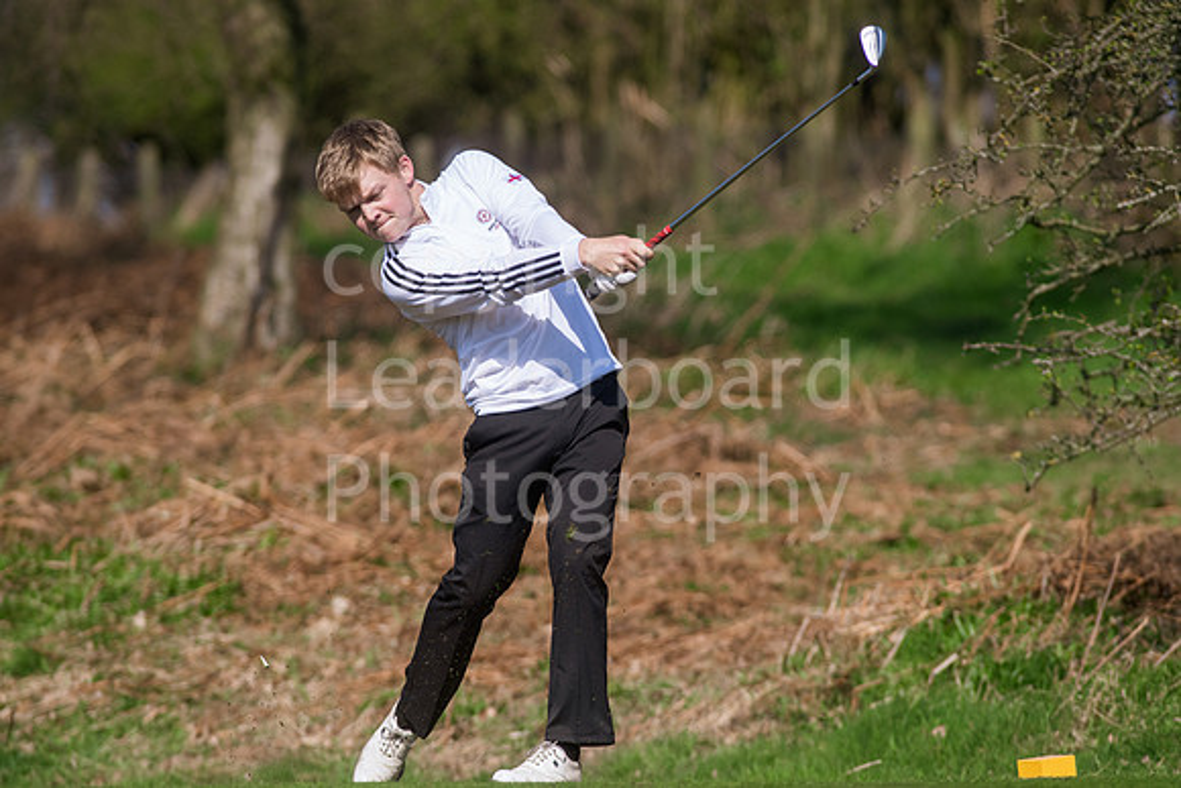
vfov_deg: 3.1
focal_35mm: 450
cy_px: 394
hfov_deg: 4.6
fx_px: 14765
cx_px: 590
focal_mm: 300
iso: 400
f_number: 5.6
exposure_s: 1/5000
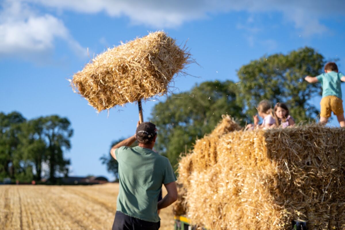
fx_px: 671
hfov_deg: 28.8
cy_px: 115
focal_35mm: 70
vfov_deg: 19.5
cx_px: 172
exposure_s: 1/1600
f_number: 3.5
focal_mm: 70
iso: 200
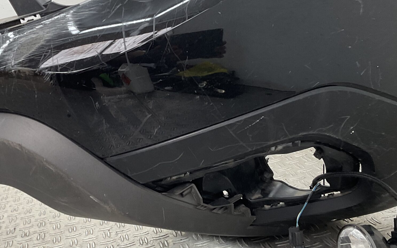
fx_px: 573
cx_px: 171
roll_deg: +9.7
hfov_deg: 38.1
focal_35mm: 53
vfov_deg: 24.3
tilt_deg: -14.8
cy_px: 92
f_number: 1.8
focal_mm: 3
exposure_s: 1/120
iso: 40
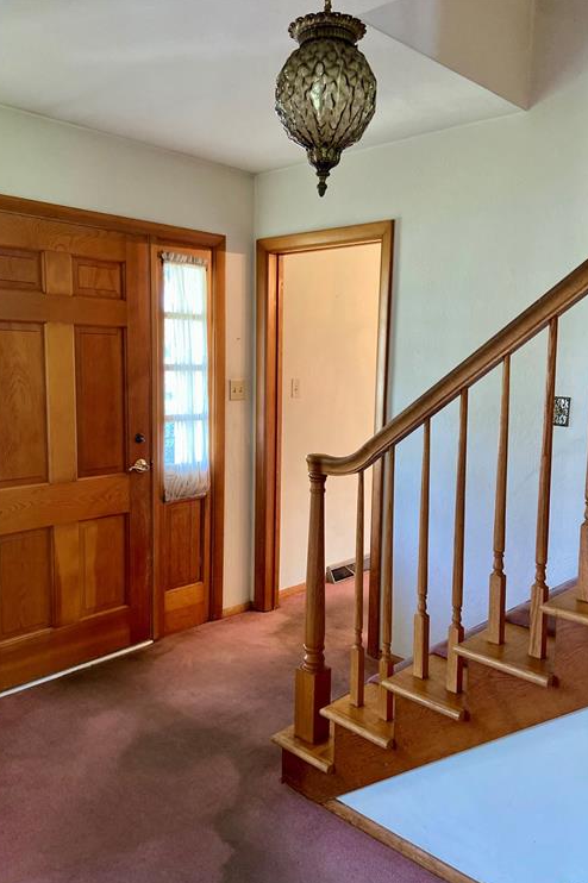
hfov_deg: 46.4
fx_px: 687
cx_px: 288
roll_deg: -0.6
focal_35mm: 28
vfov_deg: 65.5
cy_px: 452
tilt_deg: -6.9
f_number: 1.8
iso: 320
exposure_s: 1/40
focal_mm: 4.25
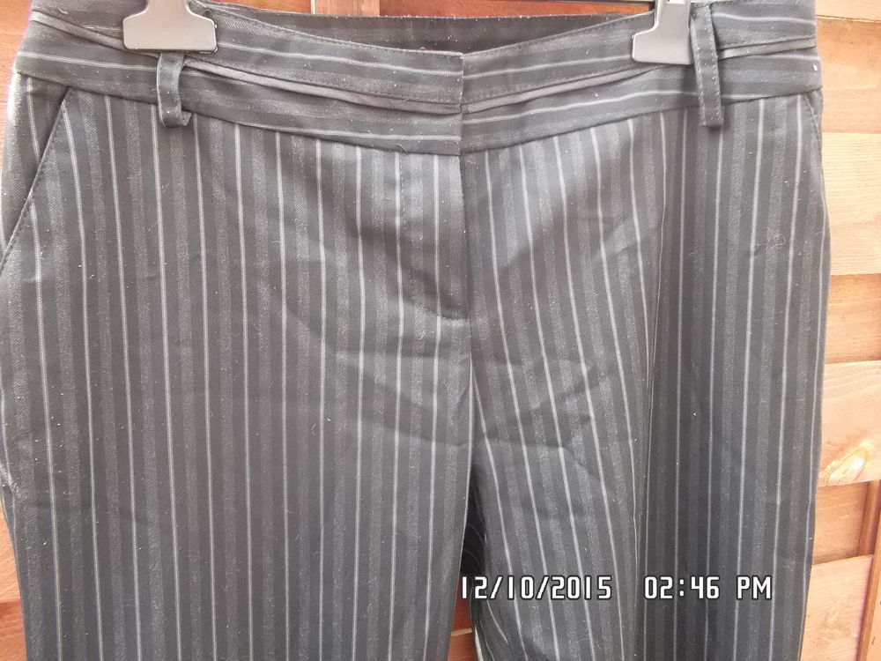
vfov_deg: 49.7
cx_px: 440
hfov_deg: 63.4
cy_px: 330
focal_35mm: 28
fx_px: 713
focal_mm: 4.1
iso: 300
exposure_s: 1/45
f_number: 3.3
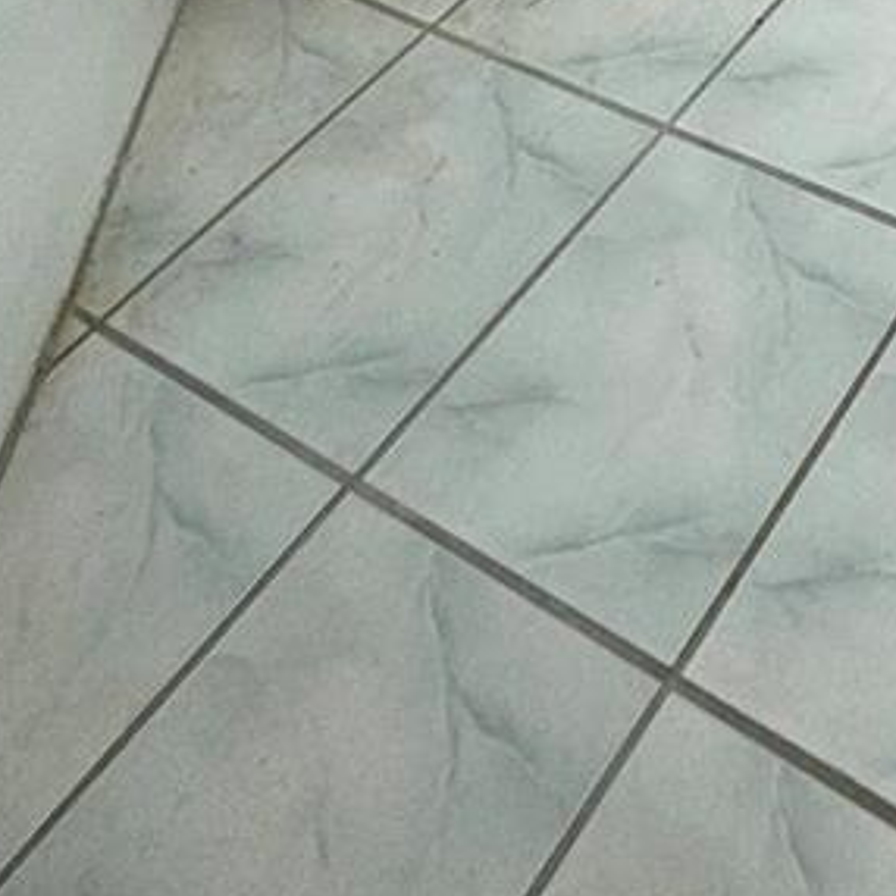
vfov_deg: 20.1
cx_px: 1263
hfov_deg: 26.1
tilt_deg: -17.5
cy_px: -821
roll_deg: +4.1
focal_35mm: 52
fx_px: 1523
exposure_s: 1/120
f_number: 2.2
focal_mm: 2.22
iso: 100
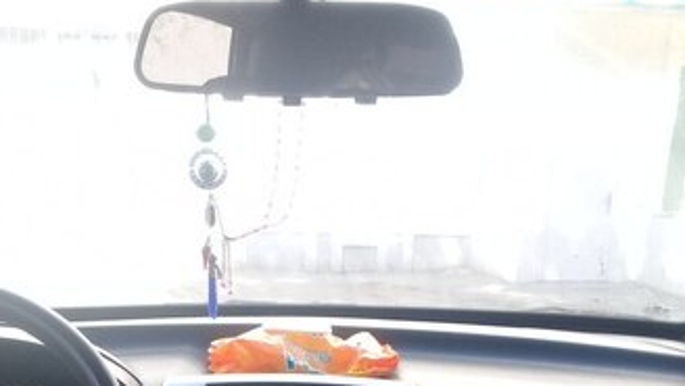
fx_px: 927
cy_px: 497
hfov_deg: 40.5
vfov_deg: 21.4
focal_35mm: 51
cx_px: 299
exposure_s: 1/109
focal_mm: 3.3
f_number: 2.2
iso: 50
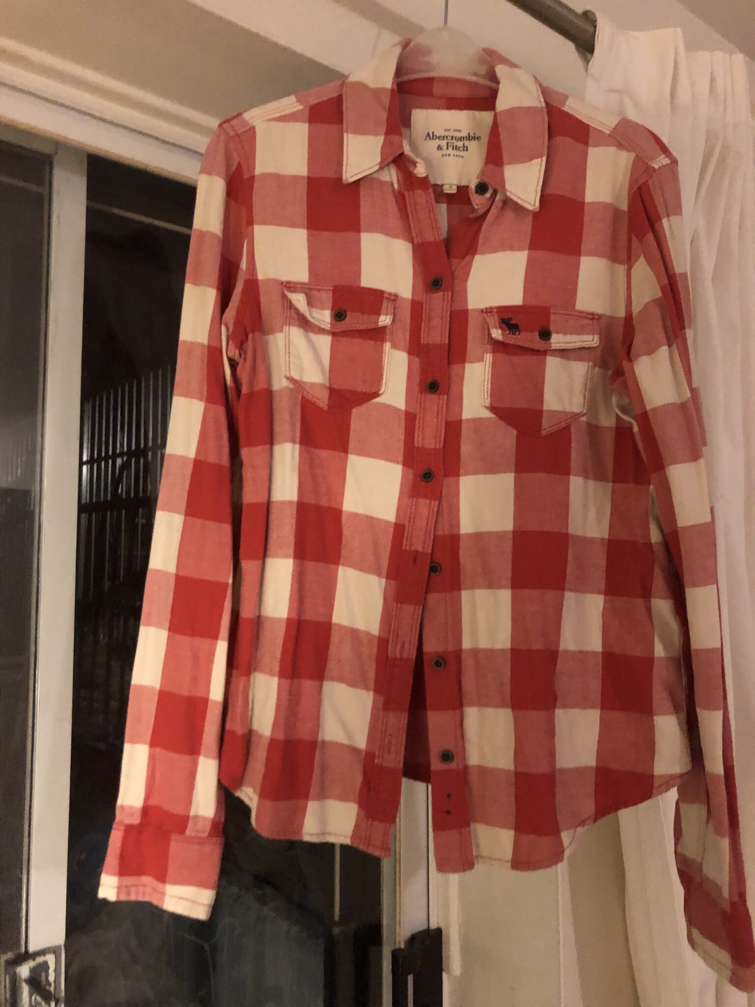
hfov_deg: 49.7
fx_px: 814
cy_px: 504
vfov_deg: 63.4
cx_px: 378
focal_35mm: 28
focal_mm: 3.99
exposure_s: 1/4
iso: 100
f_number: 1.8
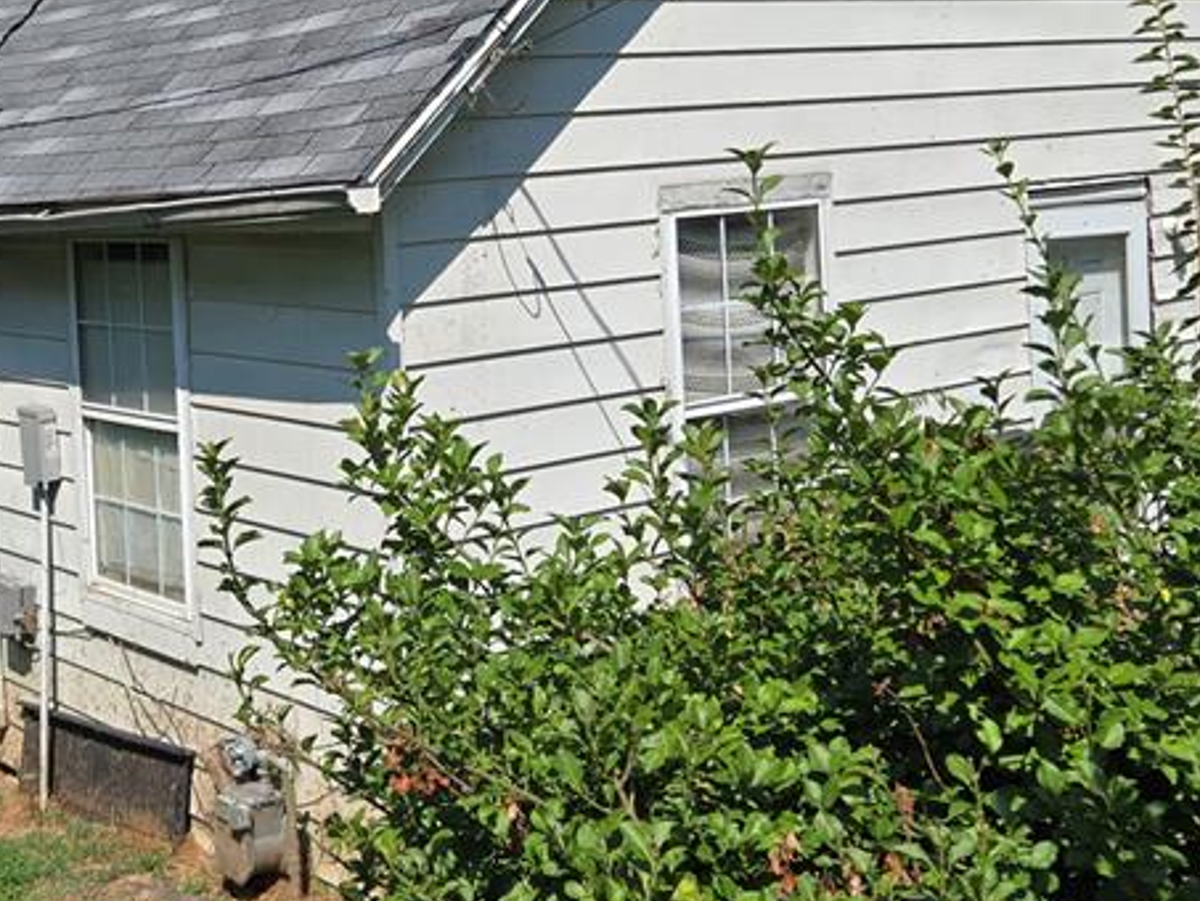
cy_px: 217
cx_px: 278
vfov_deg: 27.6
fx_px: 1803
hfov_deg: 35.8
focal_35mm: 52
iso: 25
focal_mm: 5.4
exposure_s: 1/2450
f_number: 1.8
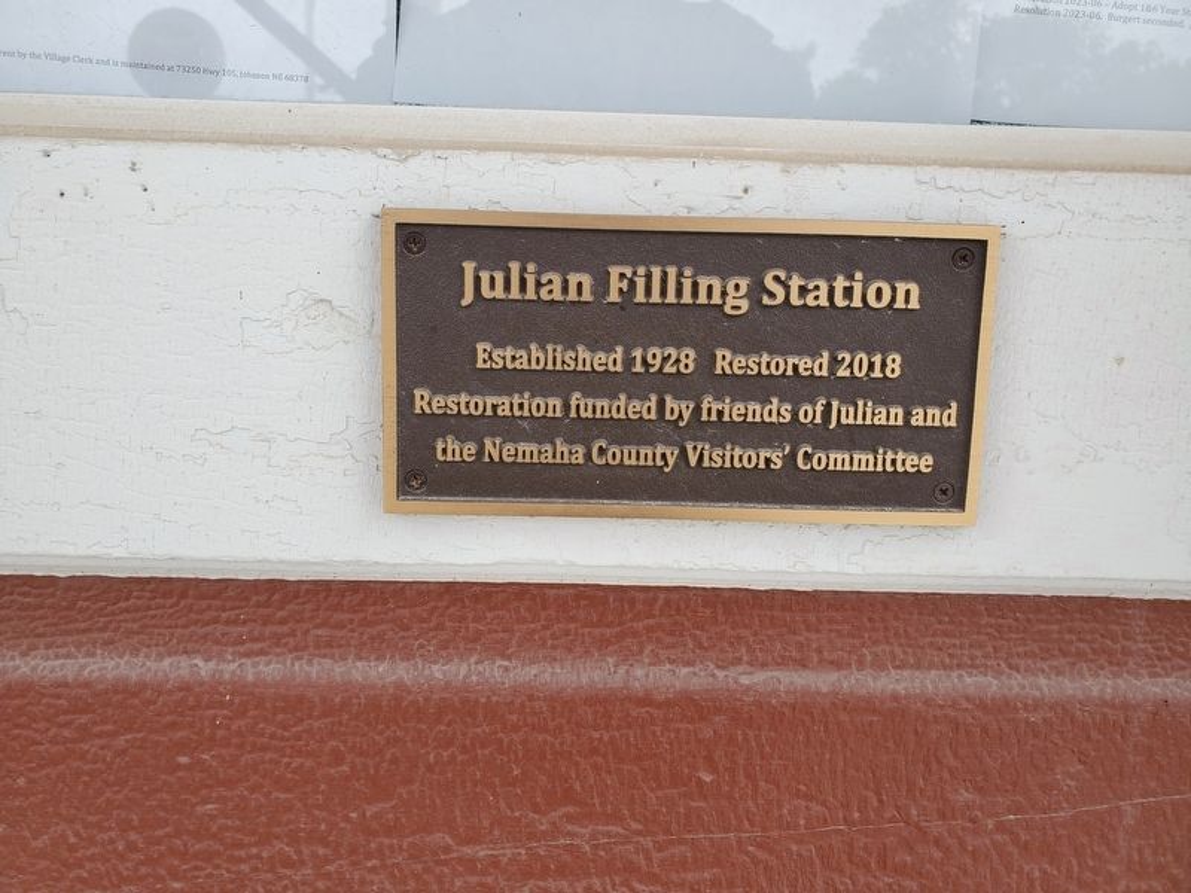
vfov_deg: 53.1
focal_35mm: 26
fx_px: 895
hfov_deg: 67.3
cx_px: 596
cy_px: 446
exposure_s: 1/158
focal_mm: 4.3
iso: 50
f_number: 2.4
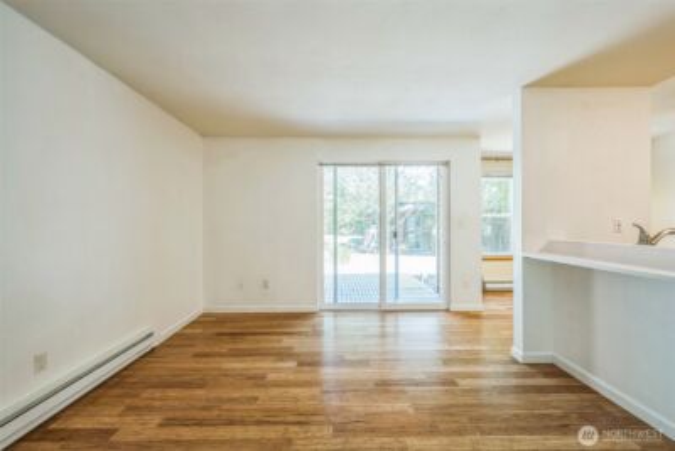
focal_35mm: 14
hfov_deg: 104.2
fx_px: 263
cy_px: 226
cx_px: 338
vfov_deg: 81.3
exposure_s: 1/4
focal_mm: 14
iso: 320
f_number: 8
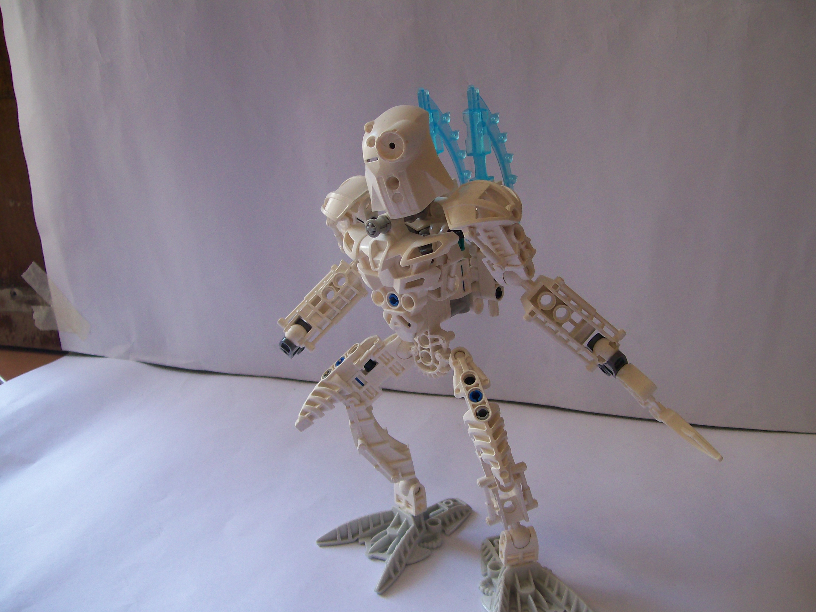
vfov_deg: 39.7
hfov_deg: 51.4
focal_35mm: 36
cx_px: 408
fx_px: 849
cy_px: 306
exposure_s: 1/91.6
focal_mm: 6
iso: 80
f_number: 2.7
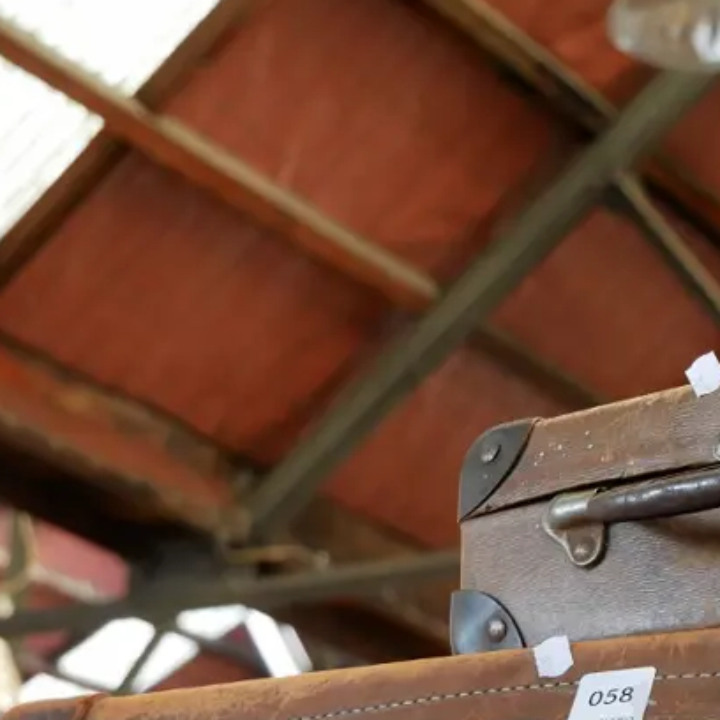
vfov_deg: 15.5
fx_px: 2612
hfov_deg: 15.3
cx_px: 768
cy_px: 642
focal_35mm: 111
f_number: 4.5
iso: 1250
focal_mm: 25
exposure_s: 1/60
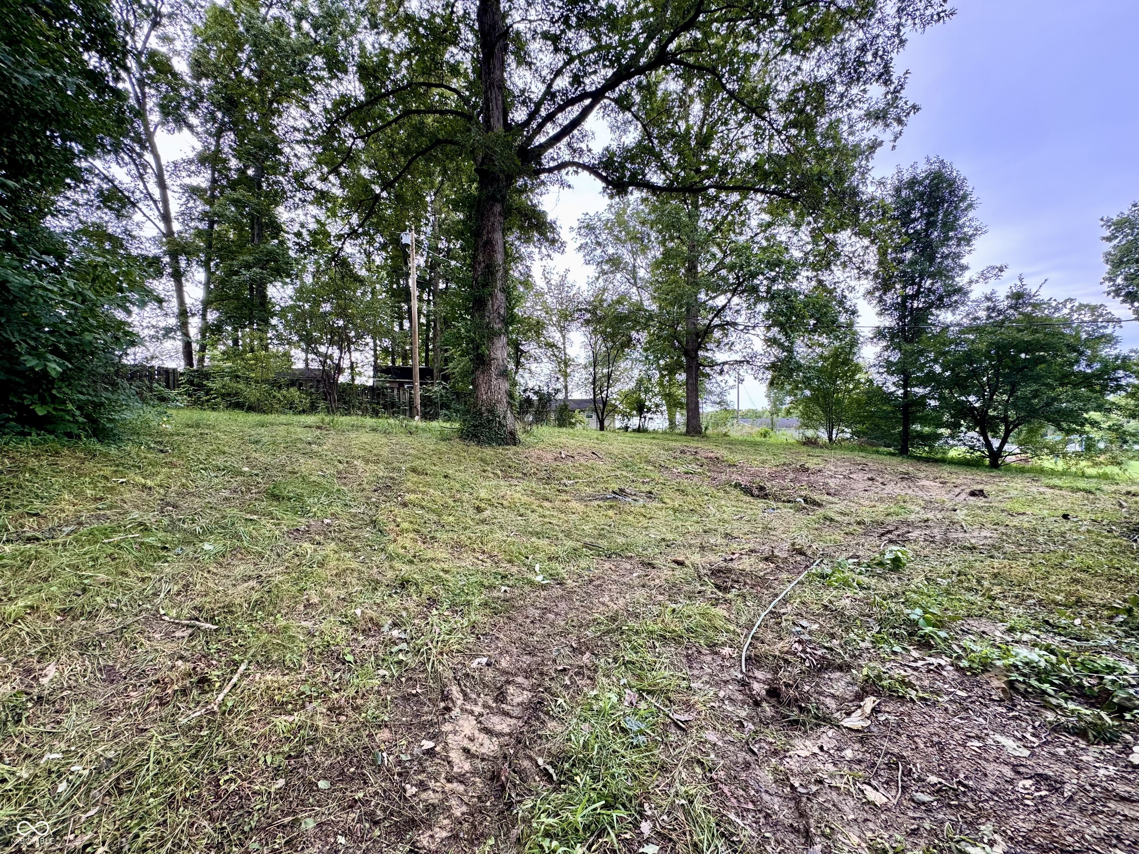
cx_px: 570
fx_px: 461
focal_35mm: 14
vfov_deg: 85.7
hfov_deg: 102.1
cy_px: 427
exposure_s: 1/105
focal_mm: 2.22
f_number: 2.2
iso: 40
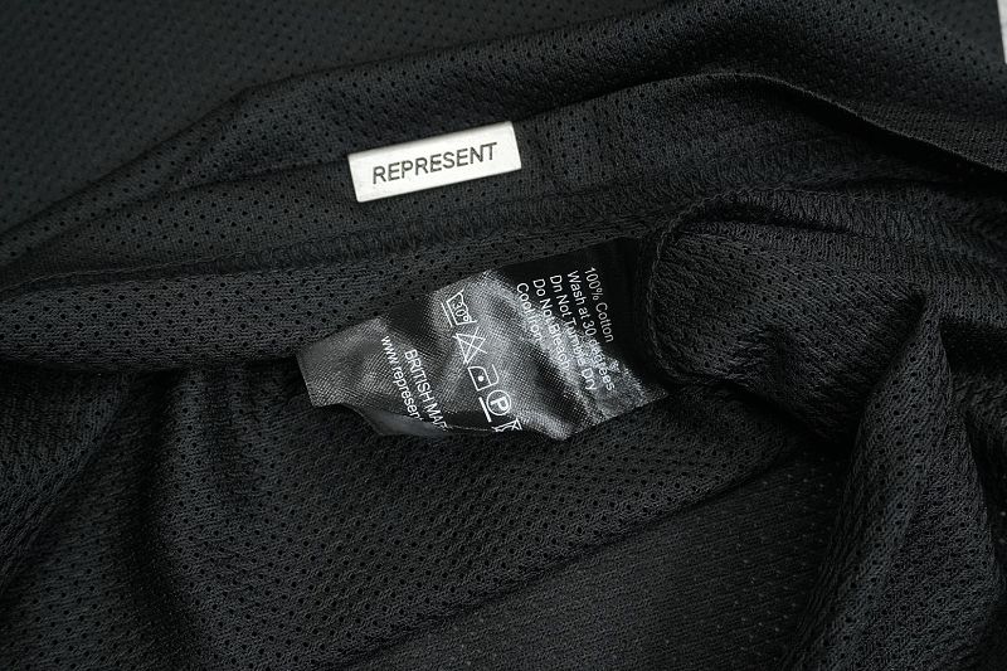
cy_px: 336
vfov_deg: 30.8
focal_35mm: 44
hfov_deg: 45.0
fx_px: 1216
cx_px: 504
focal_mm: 29
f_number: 8
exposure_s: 1/160
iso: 1000
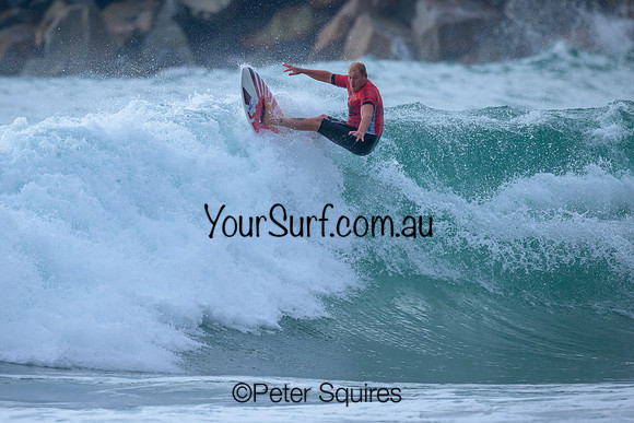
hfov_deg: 2.1
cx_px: 242
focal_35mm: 990
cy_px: 209
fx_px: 17446
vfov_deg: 1.4
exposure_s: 1/2000
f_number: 6.3
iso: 720
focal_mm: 800
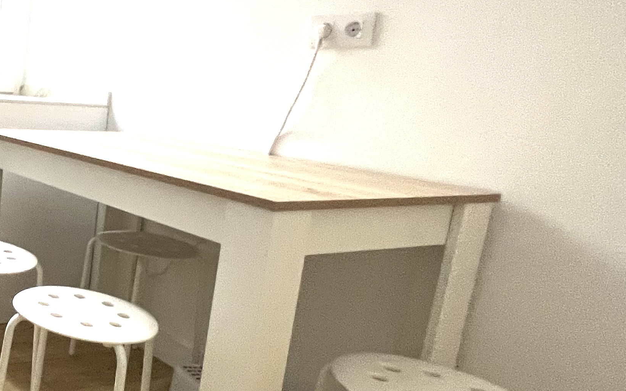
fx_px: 580
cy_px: 158
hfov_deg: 40.2
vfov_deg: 37.1
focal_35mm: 34
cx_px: -124
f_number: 1.8
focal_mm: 1.57
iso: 250
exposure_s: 1/50
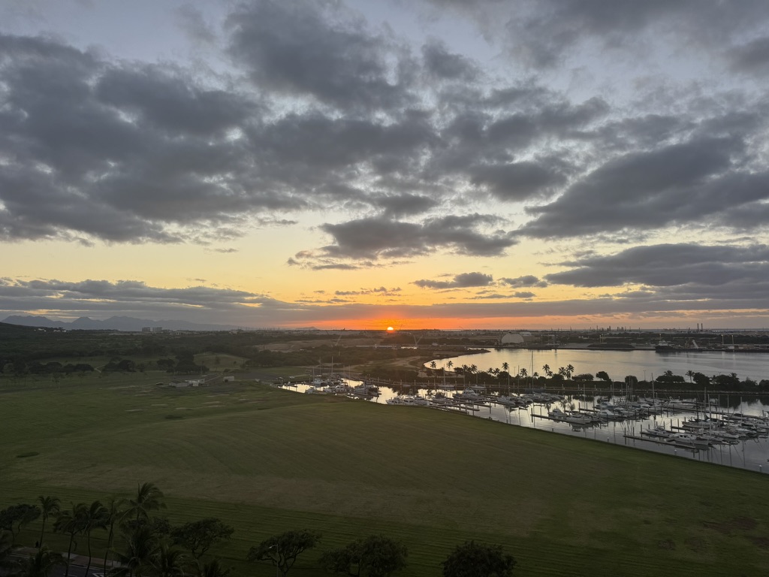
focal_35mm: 24
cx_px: 384
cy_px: 288
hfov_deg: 71.6
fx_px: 533
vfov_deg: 56.8
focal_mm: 6.76
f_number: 1.78
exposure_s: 1/558
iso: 80
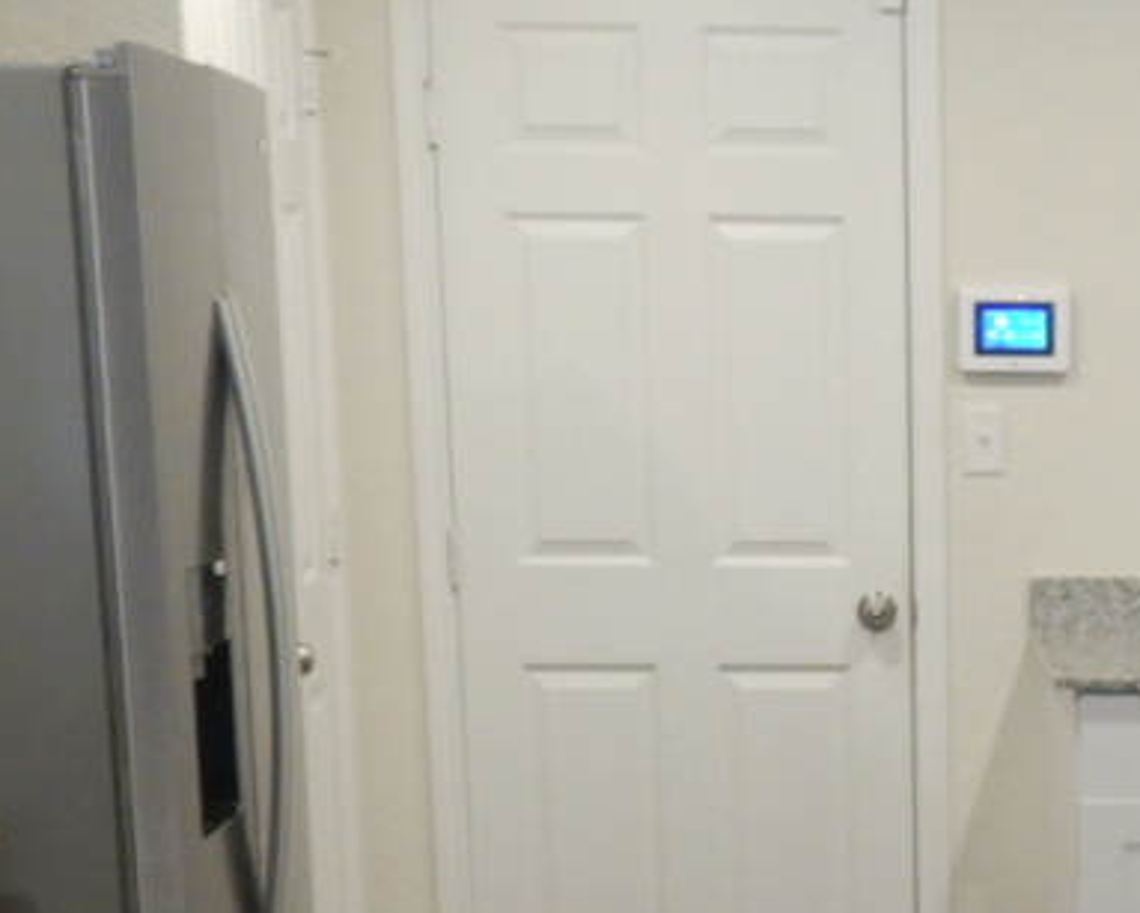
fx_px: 2971
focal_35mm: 88
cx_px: 1161
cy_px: 1032
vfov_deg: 16.9
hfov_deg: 20.9
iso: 280
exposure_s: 1/30
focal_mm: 4.3
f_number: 2.8
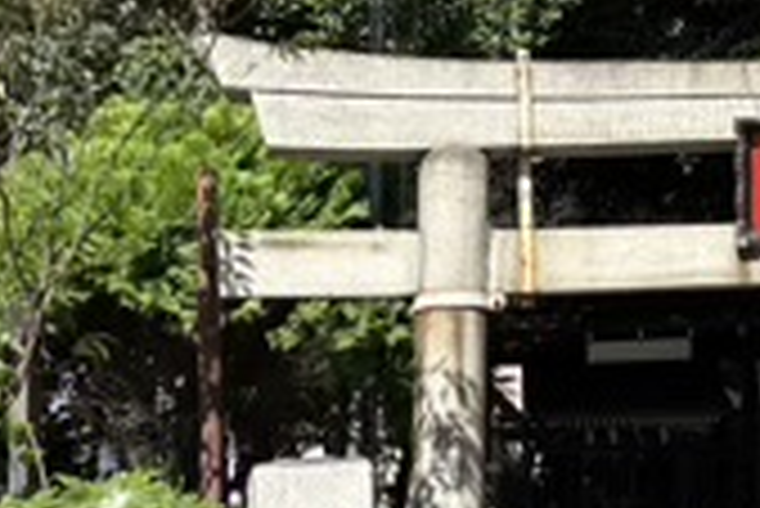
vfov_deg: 12.2
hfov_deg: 17.4
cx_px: 908
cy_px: 380
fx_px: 2366
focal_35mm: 112
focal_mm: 5.96
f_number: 1.6
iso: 50
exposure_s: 1/1362
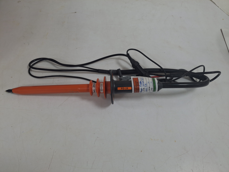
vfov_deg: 54.9
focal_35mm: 25
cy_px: 86
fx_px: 165
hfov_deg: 69.4
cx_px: 114
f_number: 1.8
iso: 100
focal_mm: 4.69
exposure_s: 1/100
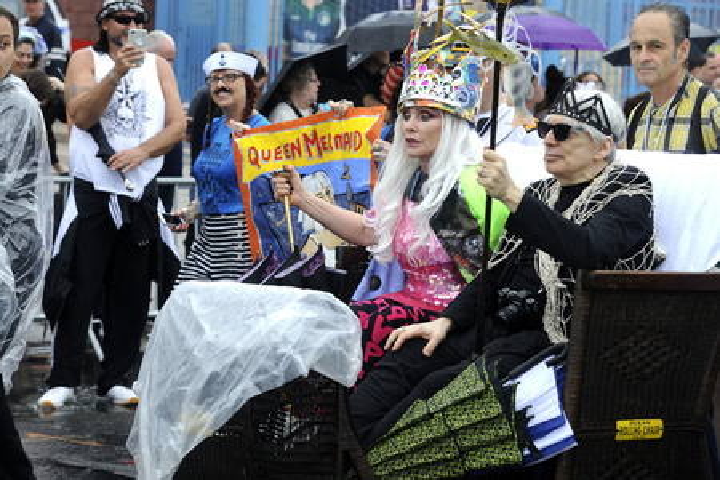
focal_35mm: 130
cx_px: 360
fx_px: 2600
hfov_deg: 15.8
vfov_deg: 10.5
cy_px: 240
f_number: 9
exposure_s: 1/400
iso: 640
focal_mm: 130
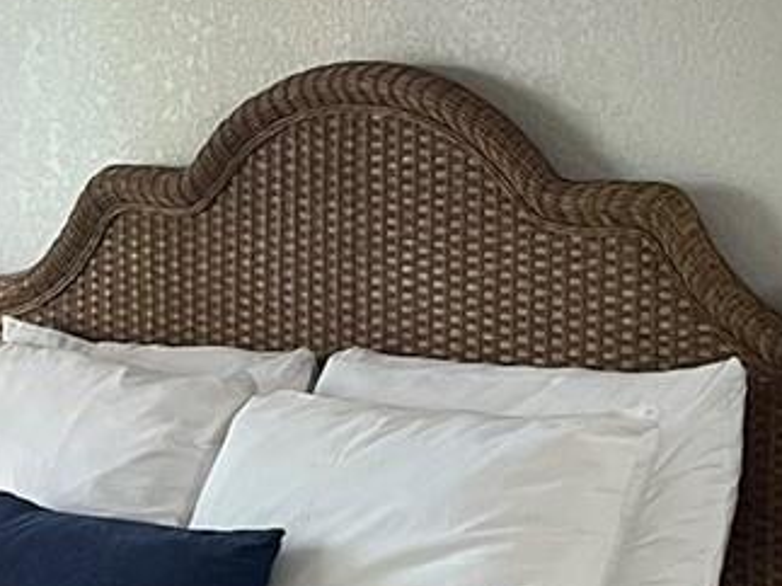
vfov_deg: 11.9
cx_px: 329
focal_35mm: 124
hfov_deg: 15.9
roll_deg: +0.4
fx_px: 2800
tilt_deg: -9.0
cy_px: 409
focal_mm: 5.1
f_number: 1.6
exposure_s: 1/60
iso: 320
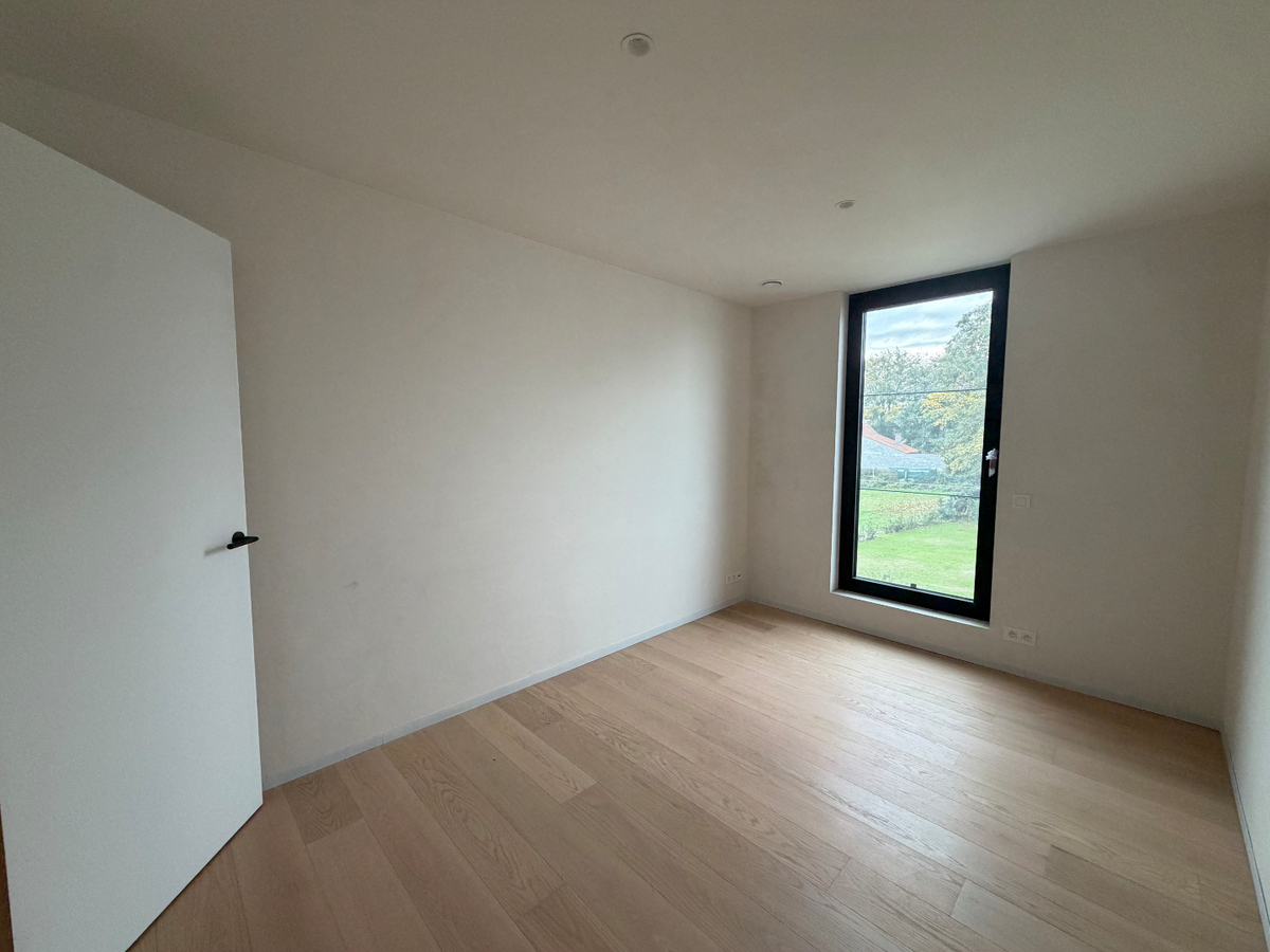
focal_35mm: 14
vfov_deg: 85.7
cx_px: 635
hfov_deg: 102.1
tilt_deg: -4.9
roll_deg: +0.1
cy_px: 476
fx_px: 514
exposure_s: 1/121
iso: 320
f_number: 2.2
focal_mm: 2.22
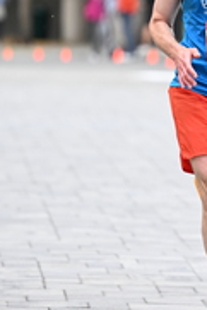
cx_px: 242
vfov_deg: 4.8
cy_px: 67
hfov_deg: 3.2
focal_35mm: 426
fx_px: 3667
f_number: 2.8
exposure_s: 1/1600
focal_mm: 140
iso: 1600
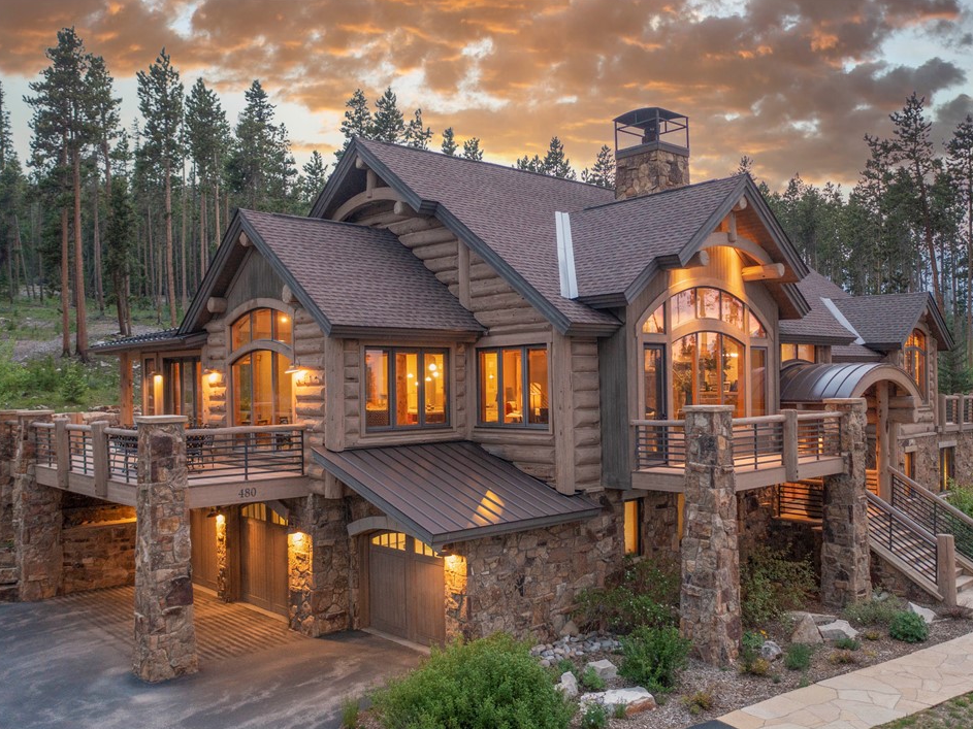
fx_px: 871
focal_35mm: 31
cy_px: 368
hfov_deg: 58.3
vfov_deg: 45.4
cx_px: 499
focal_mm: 10.26
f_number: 2.8
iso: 400
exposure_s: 1/20
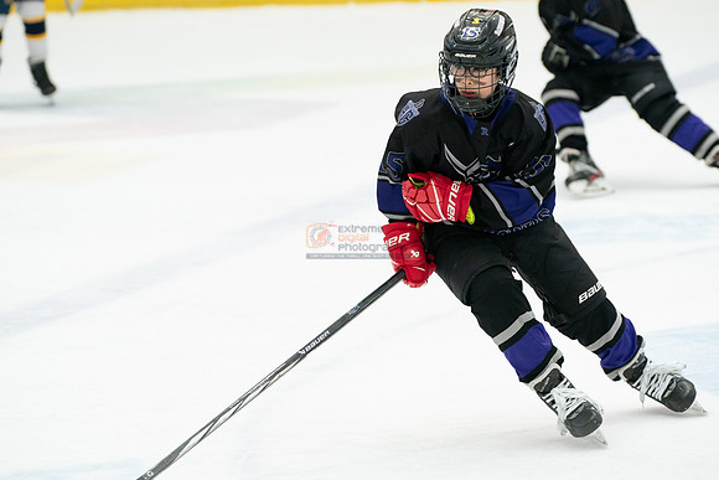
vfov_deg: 6.4
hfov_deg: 9.6
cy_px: 220
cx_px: 370
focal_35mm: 215
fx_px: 4287
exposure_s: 1/1000
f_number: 3.2
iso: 2000
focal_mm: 132
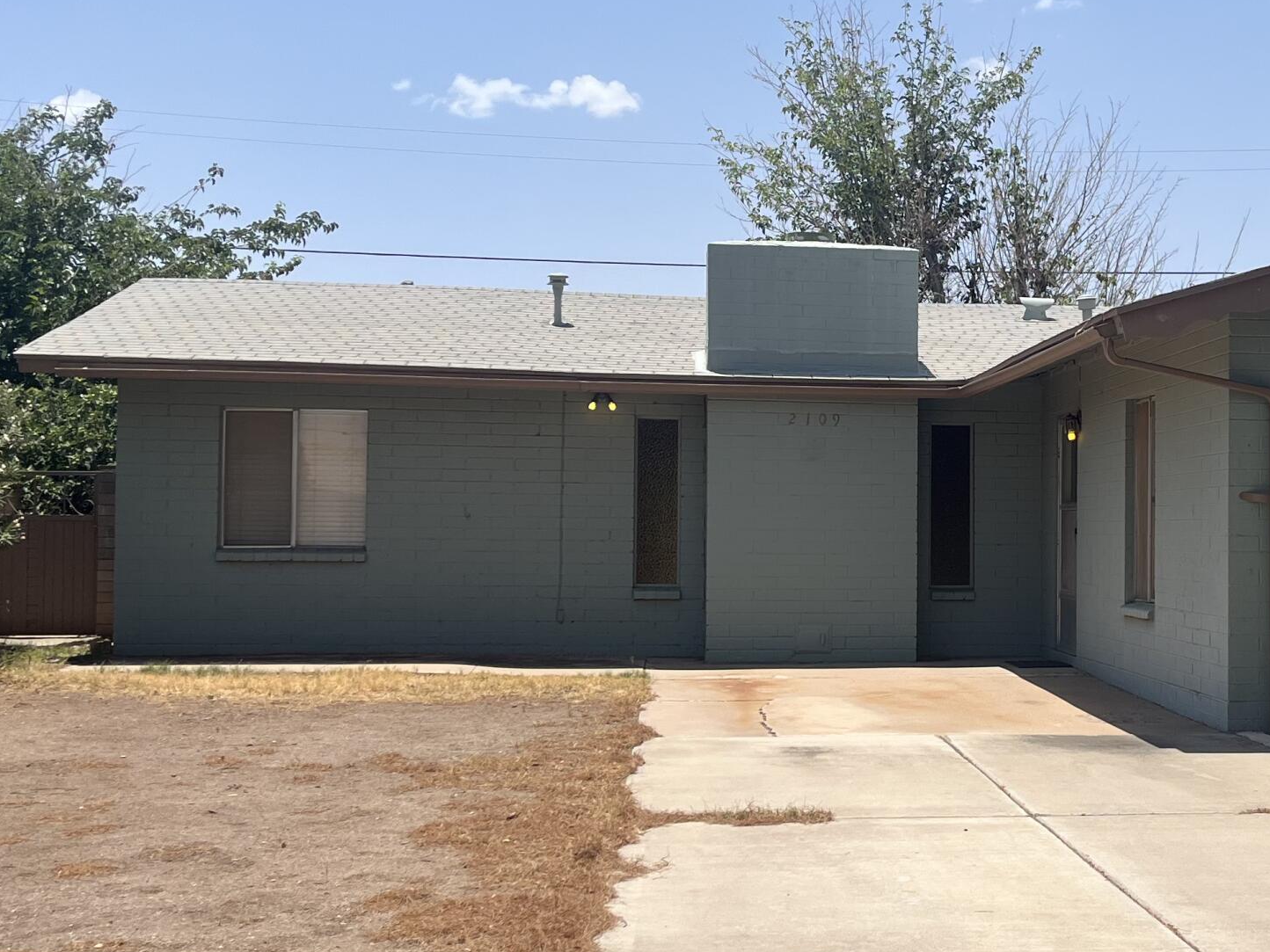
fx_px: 1981
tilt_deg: +0.9
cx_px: 1008
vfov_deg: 27.0
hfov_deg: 34.5
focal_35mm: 54
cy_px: 486
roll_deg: -0.4
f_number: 1.6
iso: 50
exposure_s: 1/4484
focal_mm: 5.1
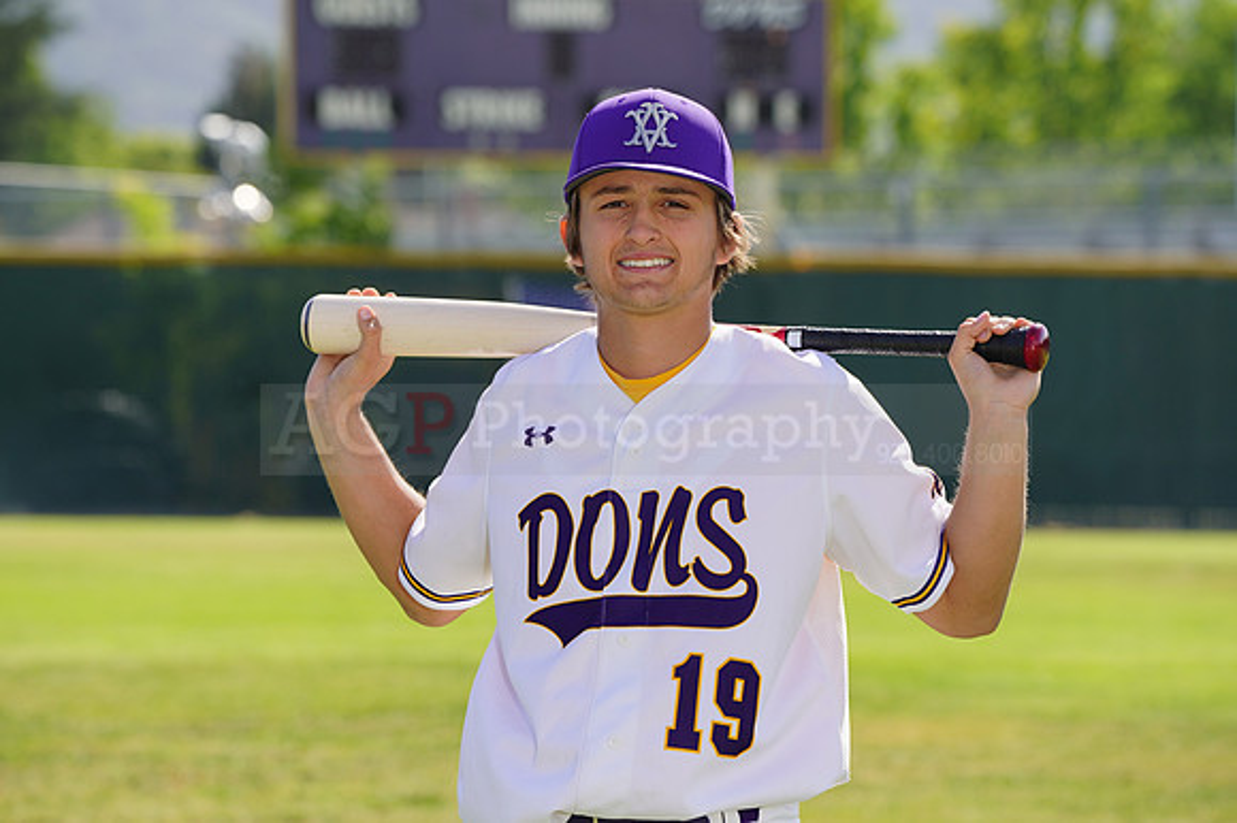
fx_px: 7486
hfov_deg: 9.4
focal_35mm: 218
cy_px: 412
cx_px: 618
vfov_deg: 6.3
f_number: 8
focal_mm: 218
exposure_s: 1/250
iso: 100
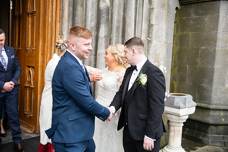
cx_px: 114
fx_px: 241
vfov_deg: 35.1
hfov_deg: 50.7
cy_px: 76
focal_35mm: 38
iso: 125
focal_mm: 38
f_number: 3.5
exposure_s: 1/160
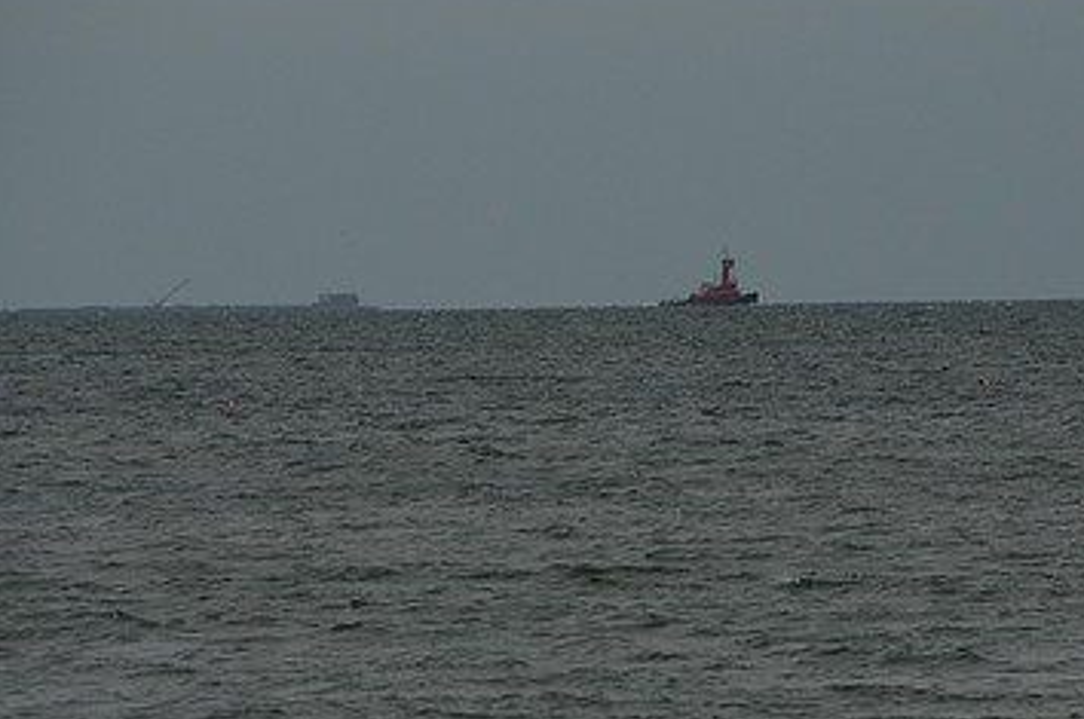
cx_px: 738
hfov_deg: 4.2
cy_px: 349
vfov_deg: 2.8
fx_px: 14764
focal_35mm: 491
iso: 400
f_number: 8
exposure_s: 1/4000
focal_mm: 200
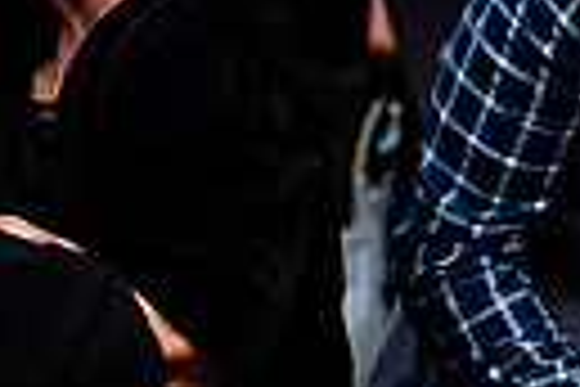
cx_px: 1151
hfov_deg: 6.4
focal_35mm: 315
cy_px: 641
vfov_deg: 4.3
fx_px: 5075
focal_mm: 70
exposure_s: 1/125
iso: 500
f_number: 4.5
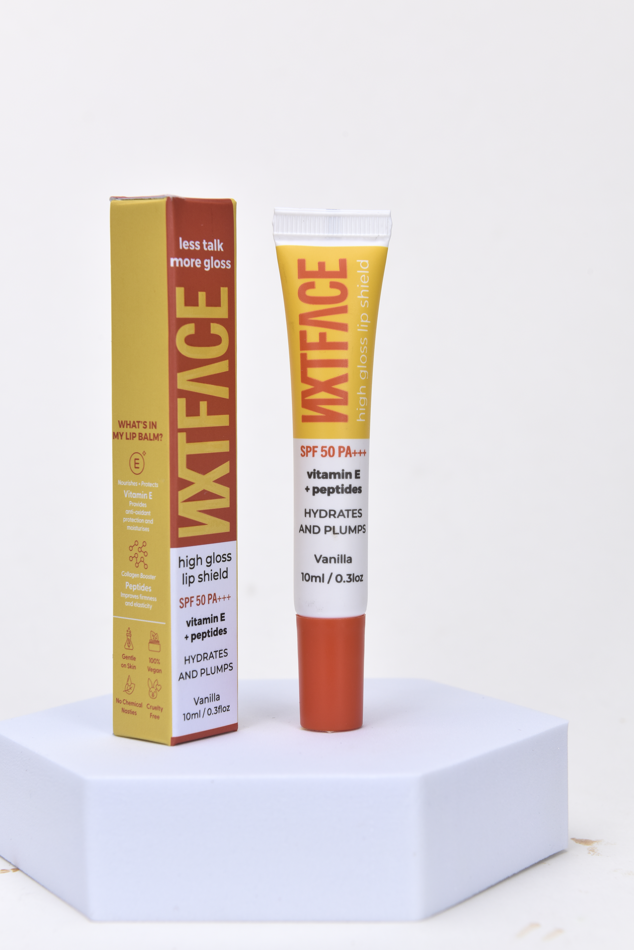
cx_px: 317
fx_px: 1848
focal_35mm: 70
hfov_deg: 19.5
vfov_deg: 28.8
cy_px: 475
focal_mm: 70
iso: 400
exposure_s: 1/125
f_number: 10
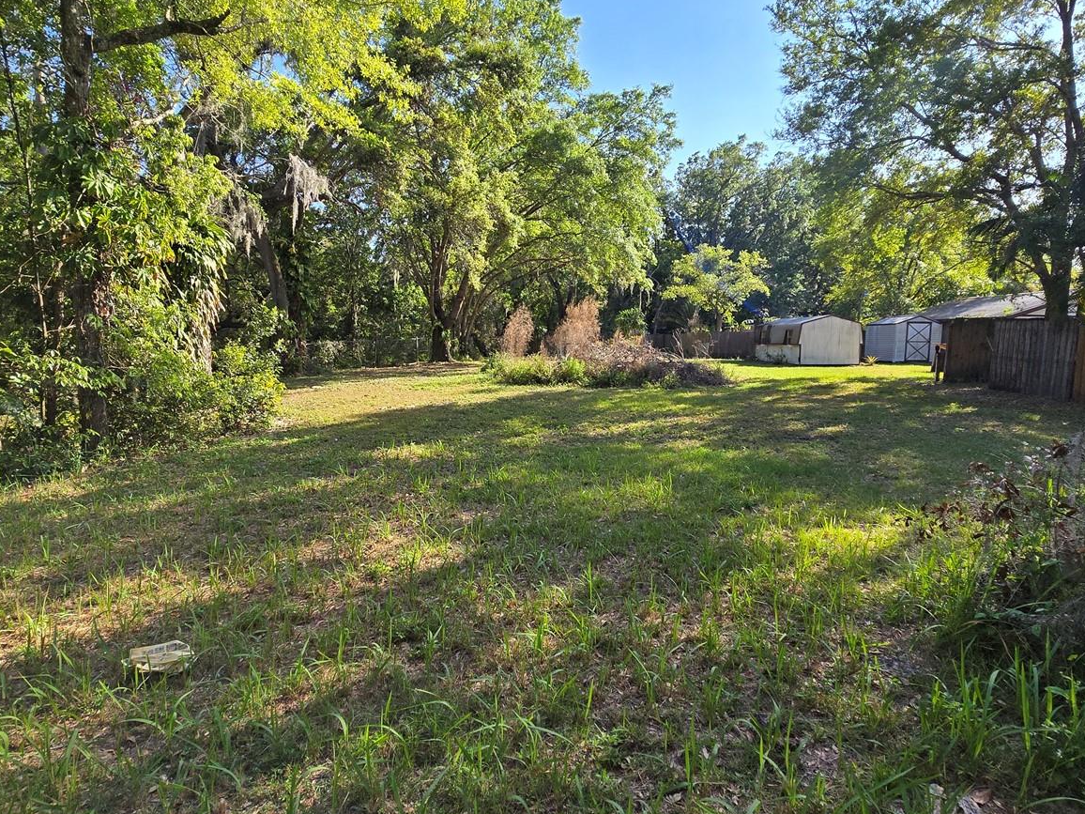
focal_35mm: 18
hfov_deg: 87.7
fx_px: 564
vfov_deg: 71.6
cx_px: 519
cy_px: 409
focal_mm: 2.2
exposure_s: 1/1047
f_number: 2.2
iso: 50
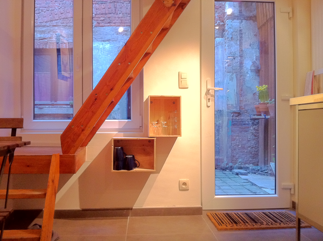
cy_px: 120
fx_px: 326
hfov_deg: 52.7
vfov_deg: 40.6
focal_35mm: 35
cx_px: 162
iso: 640
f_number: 2.8
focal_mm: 3.85
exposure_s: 1/17
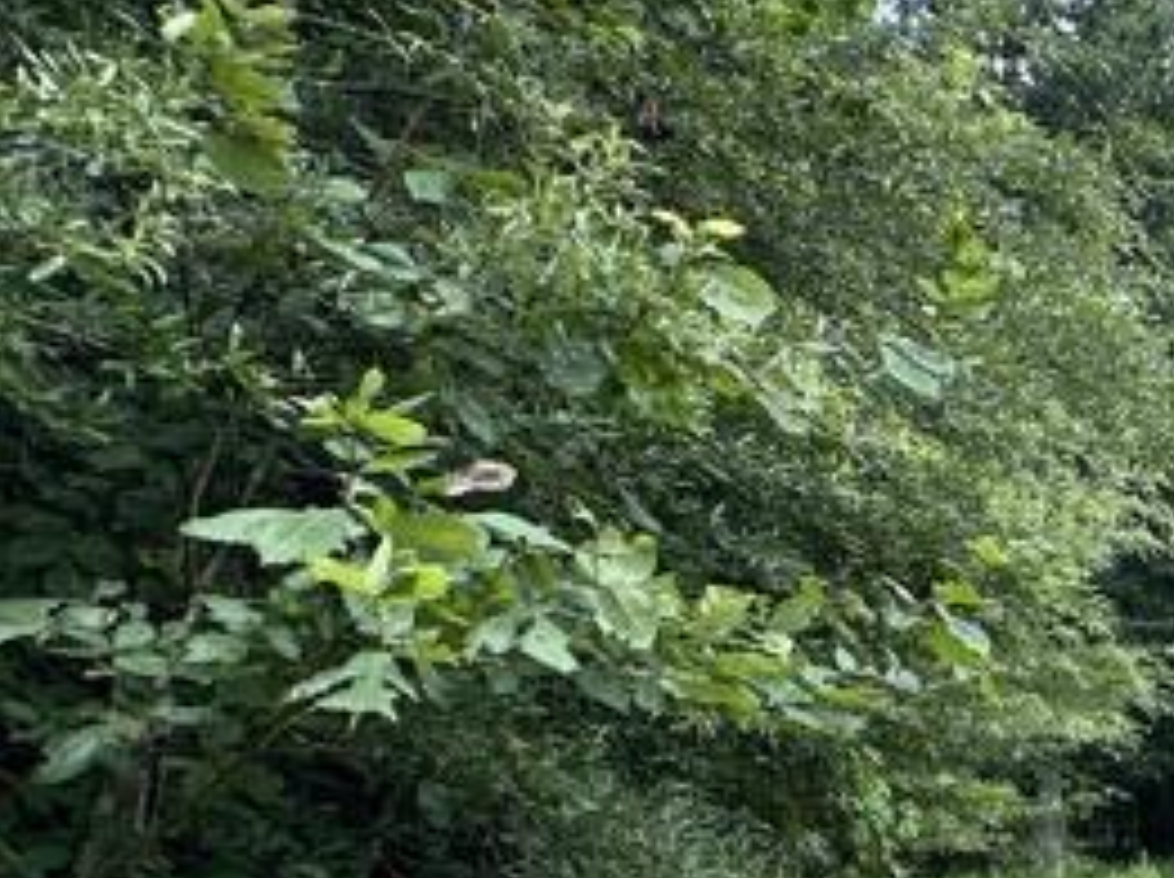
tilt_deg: +2.0
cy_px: 747
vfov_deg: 25.8
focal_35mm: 55
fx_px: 1863
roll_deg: +0.1
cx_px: 1867
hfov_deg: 24.7
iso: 40
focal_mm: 2.22
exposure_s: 1/327
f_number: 2.2
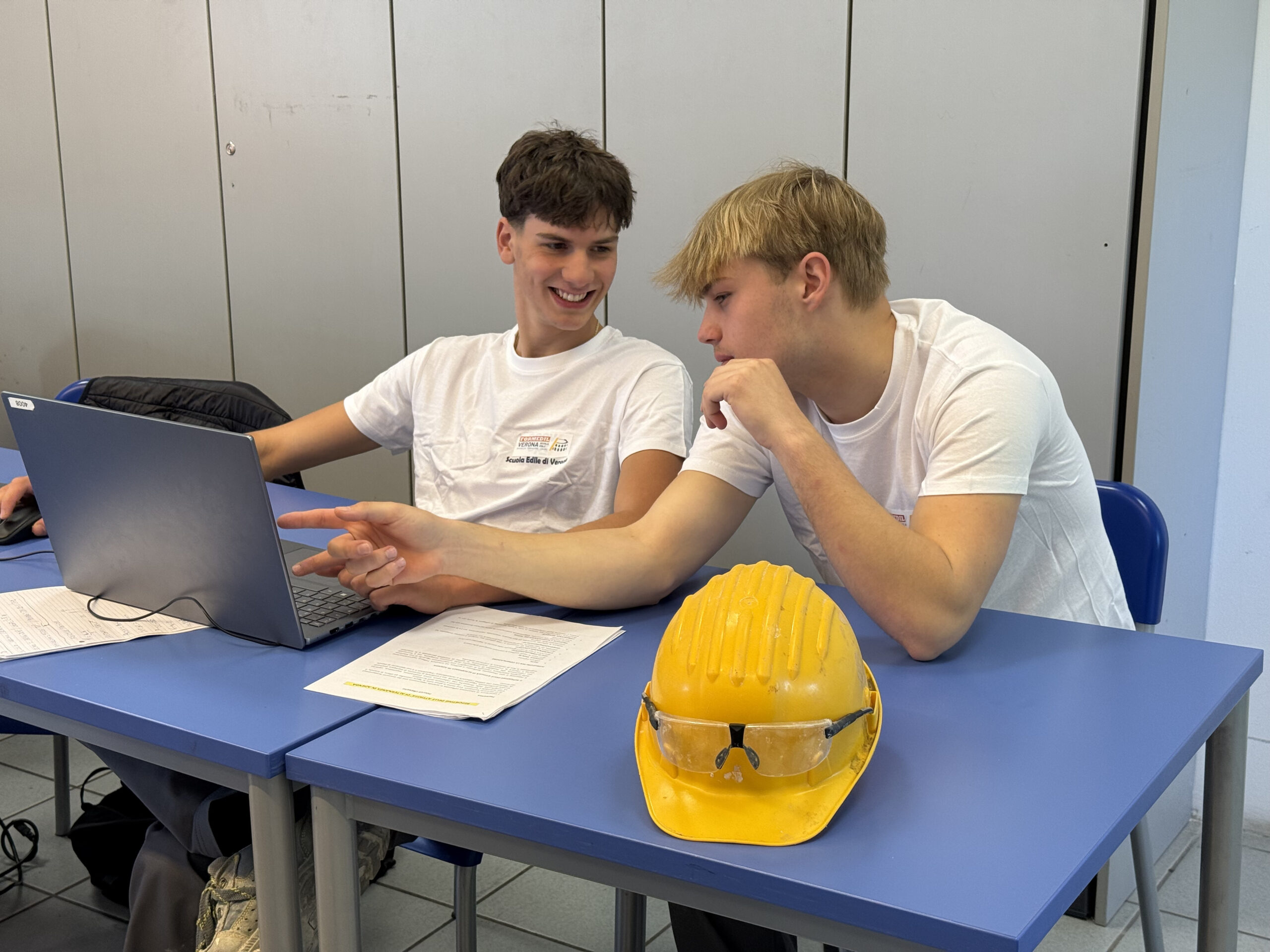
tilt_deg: -14.4
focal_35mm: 48
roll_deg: -0.2
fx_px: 1761
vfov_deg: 30.3
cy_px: 476
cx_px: 635
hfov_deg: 39.7
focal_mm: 6.76
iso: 80
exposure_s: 1/100
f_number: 1.78
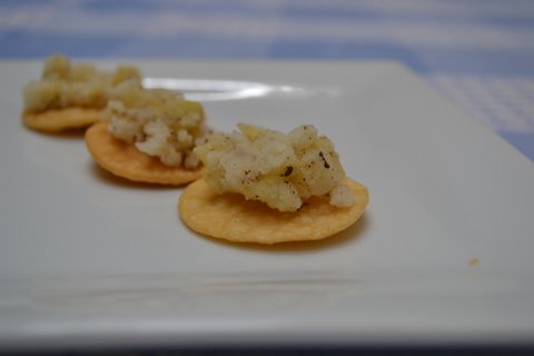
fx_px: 645
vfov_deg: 30.8
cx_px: 267
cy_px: 178
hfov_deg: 45.0
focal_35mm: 44
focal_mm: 29
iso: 400
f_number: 4.8
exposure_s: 1/60
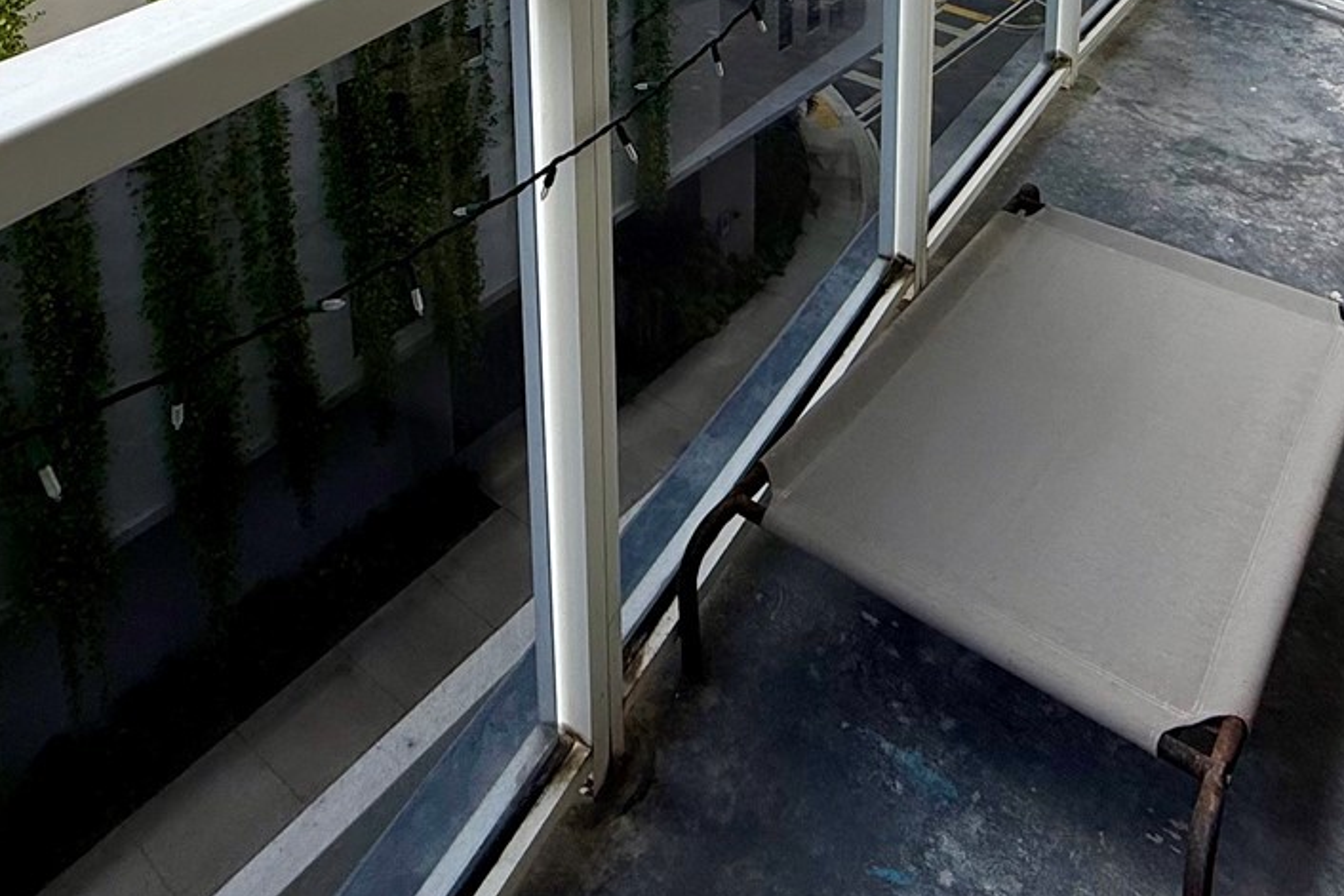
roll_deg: -0.5
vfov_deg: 31.7
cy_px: -238
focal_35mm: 33
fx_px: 1232
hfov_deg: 56.8
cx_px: 807
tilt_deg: -11.3
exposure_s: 1/315
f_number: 2.2
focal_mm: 2.22
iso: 50
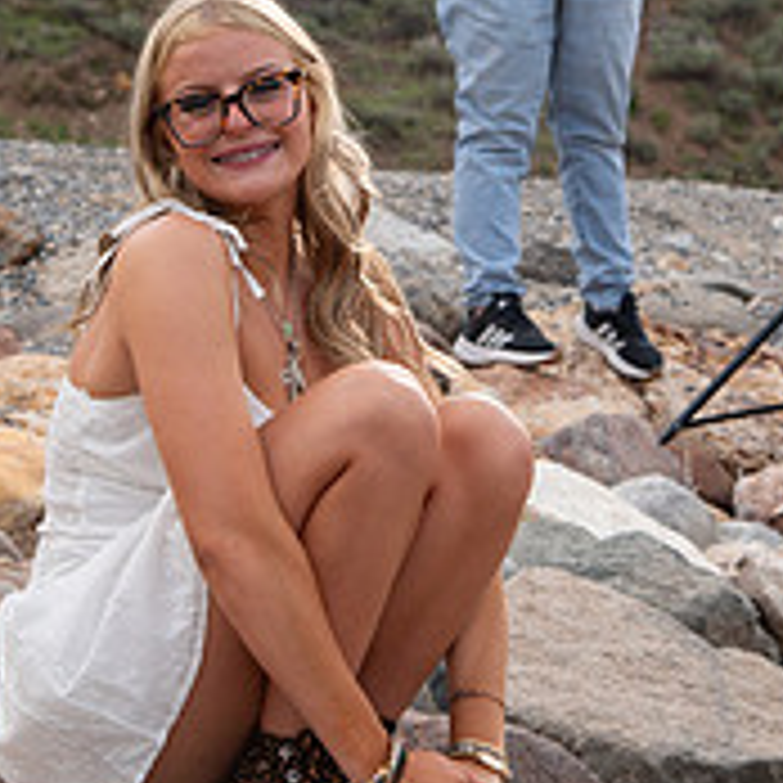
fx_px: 3480
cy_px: 166
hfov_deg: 12.8
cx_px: 407
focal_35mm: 136
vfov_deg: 12.8
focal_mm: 62
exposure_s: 1/320
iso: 320
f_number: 6.3
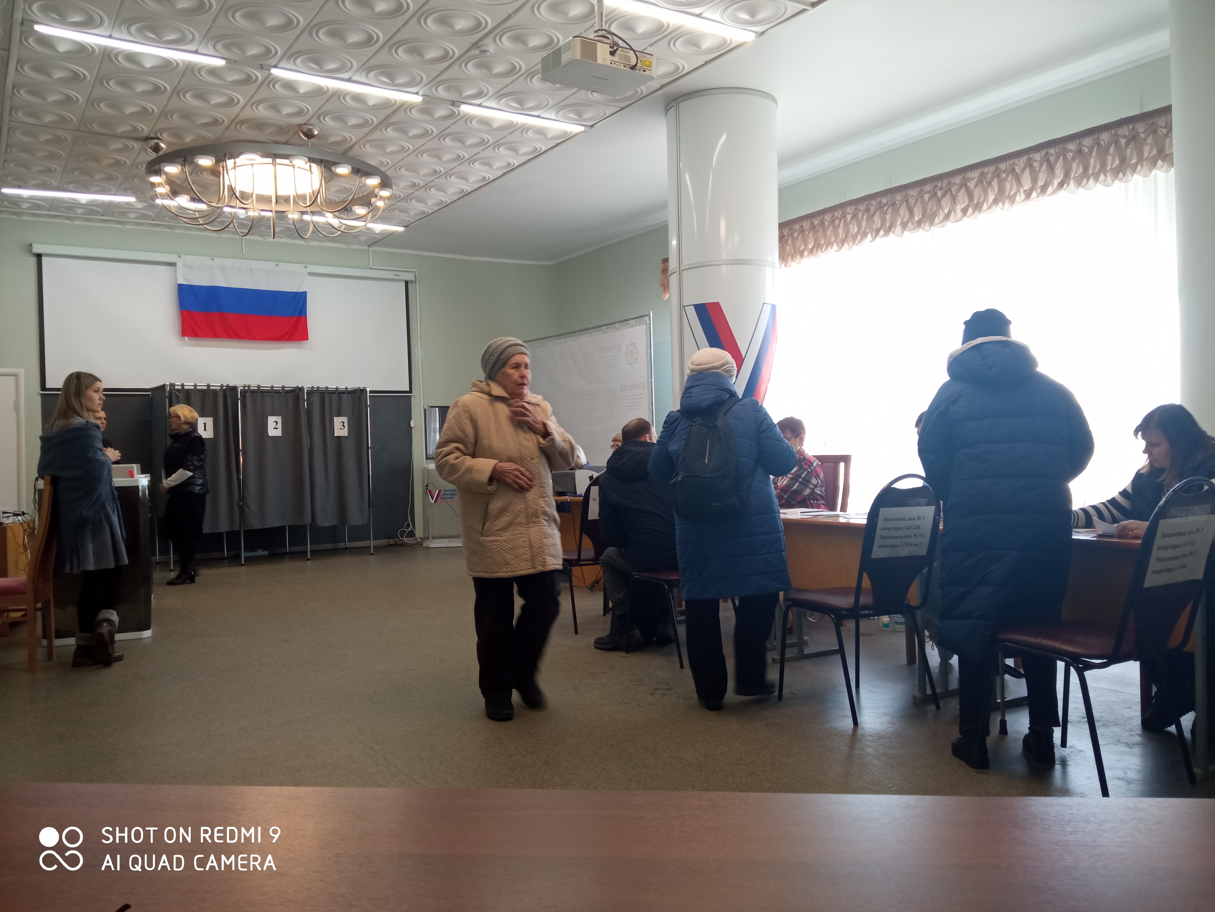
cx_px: 608
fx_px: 948
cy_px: 456
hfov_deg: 65.3
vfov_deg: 51.4
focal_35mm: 27
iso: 124
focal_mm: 3.79
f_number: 2.2
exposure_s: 1/33.3
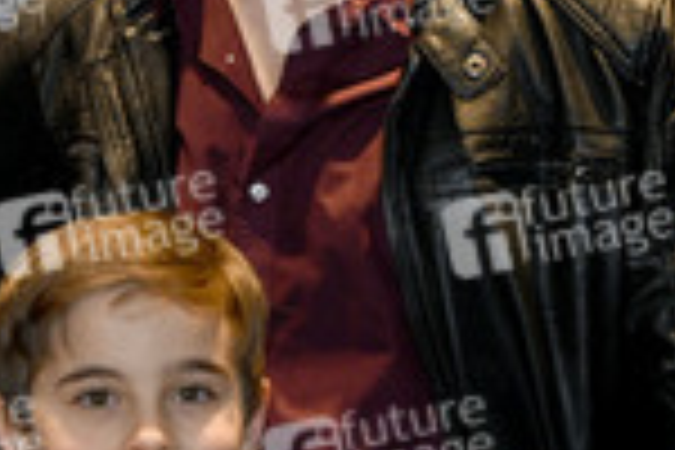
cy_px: 112
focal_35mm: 214
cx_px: -11
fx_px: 4012
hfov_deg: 9.5
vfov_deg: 6.4
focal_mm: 71
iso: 1250
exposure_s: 1/125
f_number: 6
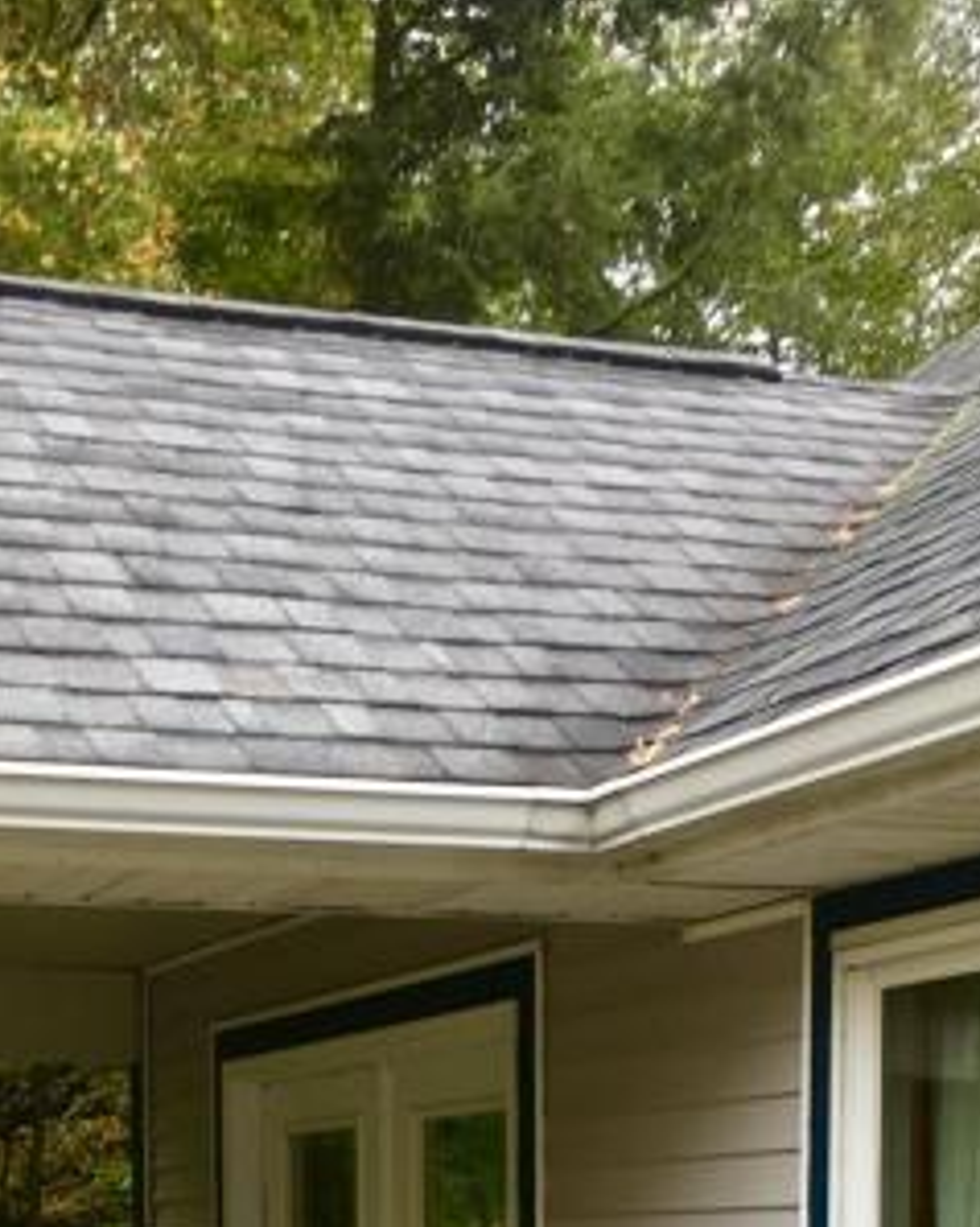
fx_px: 2649
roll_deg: -0.2
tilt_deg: -6.5
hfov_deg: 20.8
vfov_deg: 23.2
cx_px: 288
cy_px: 1577
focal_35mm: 73
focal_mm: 4.15
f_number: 2.2
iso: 25
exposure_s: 1/60
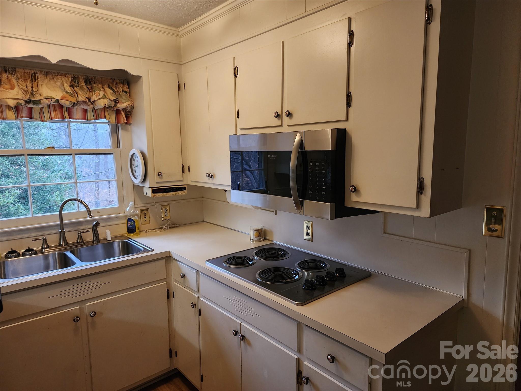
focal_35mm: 23
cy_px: 196
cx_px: 260
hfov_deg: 73.9
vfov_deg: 58.9
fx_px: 346
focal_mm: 6.4
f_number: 1.8
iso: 400
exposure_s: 1/120
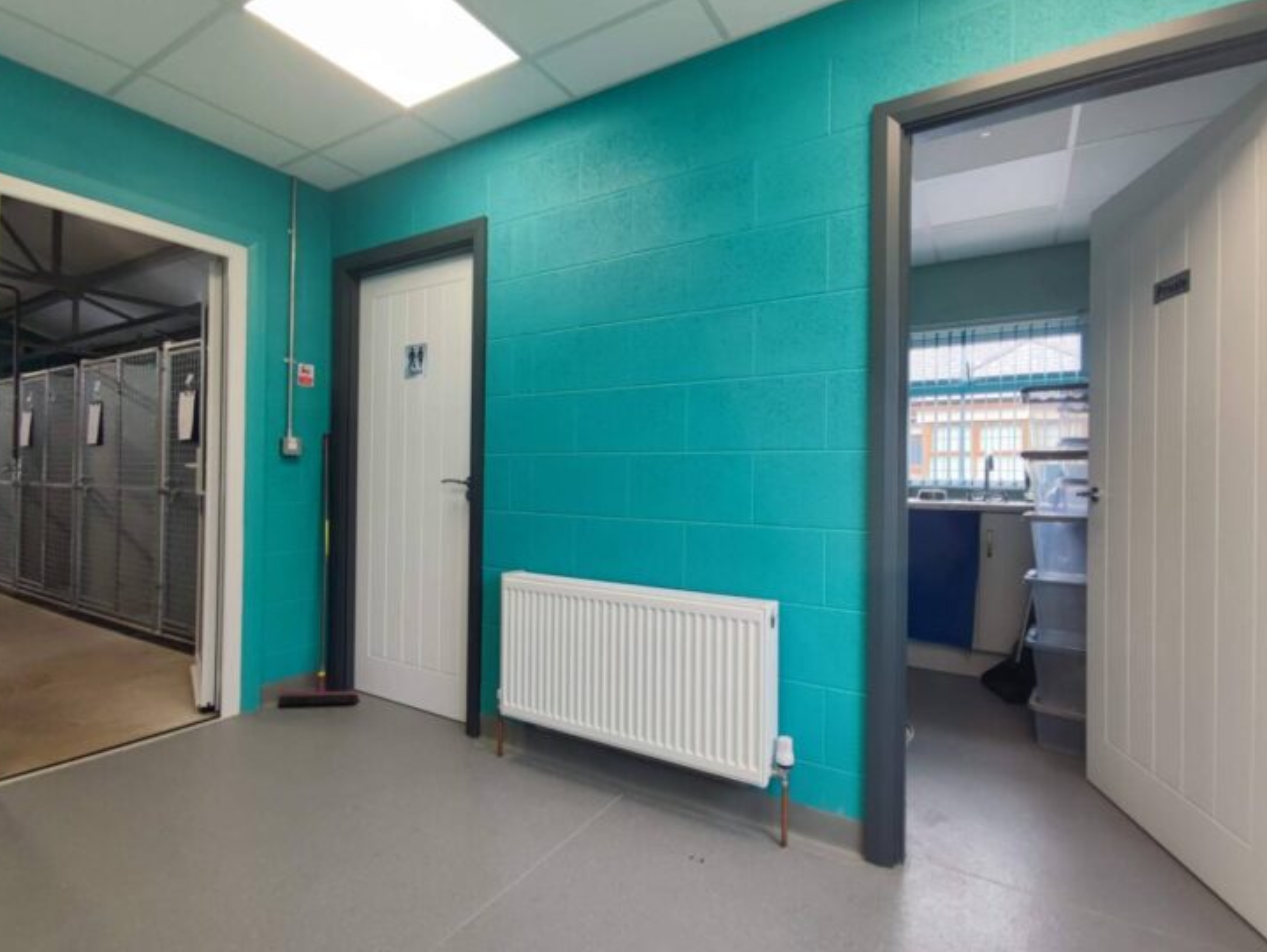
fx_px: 586
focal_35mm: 16
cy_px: 474
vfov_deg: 78.2
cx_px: 649
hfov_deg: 94.4
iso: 51
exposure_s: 1/100
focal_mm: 1.65
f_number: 2.2
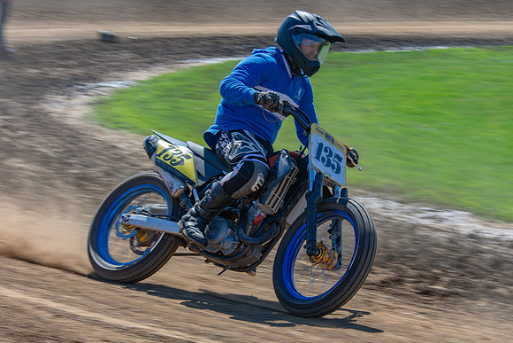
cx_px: 281
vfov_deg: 8.3
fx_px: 2345
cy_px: 178
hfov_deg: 12.5
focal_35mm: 165
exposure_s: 1/200
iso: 200
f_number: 8
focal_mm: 95
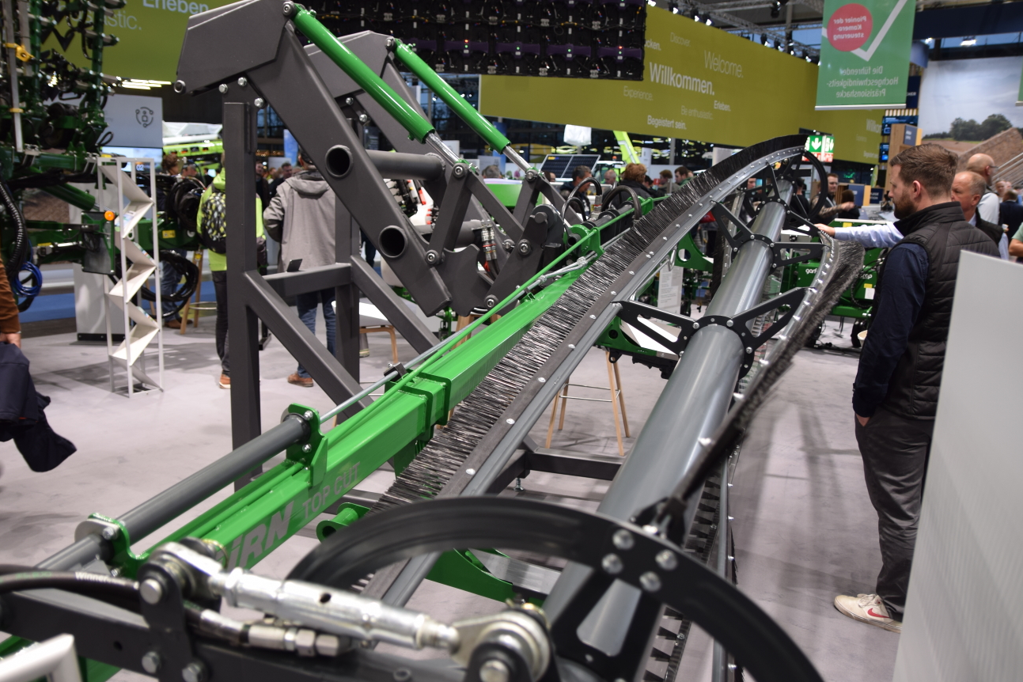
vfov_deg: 44.1
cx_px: 485
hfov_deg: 62.6
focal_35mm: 30
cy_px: 367
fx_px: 840
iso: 200
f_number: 3.2
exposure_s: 1/40
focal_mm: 17
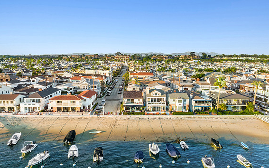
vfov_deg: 47.5
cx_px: 132
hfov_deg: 70.4
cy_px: 91
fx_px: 191
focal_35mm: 26
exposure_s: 1/80
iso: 100
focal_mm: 12.29
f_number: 10
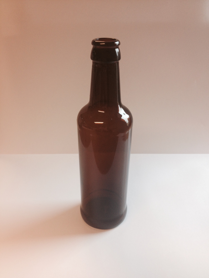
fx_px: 282
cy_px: 139
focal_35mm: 35
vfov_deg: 52.6
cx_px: 104
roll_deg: -0.7
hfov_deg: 40.7
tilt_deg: -29.8
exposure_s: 1/50
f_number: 2.4
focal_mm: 4.28
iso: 64
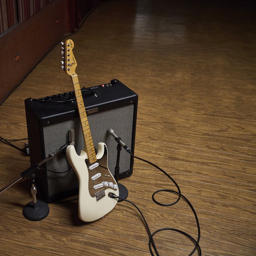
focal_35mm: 42
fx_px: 348
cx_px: 74
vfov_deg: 40.3
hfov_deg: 39.6
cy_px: 128
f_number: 2.8
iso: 1600
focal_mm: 32.5
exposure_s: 1/125
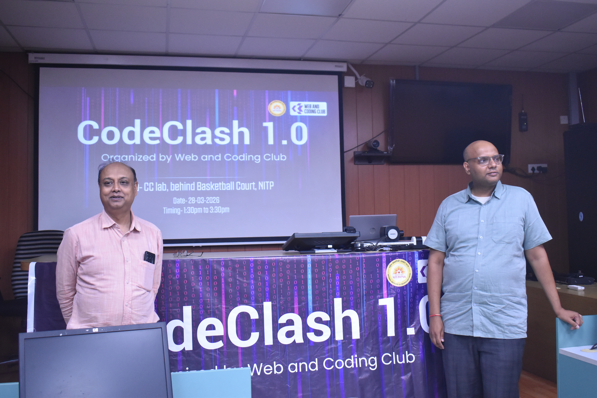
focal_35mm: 36
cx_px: 298
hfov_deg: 53.1
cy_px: 199
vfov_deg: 36.9
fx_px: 597
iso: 2000
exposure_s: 1/100
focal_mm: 24
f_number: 4
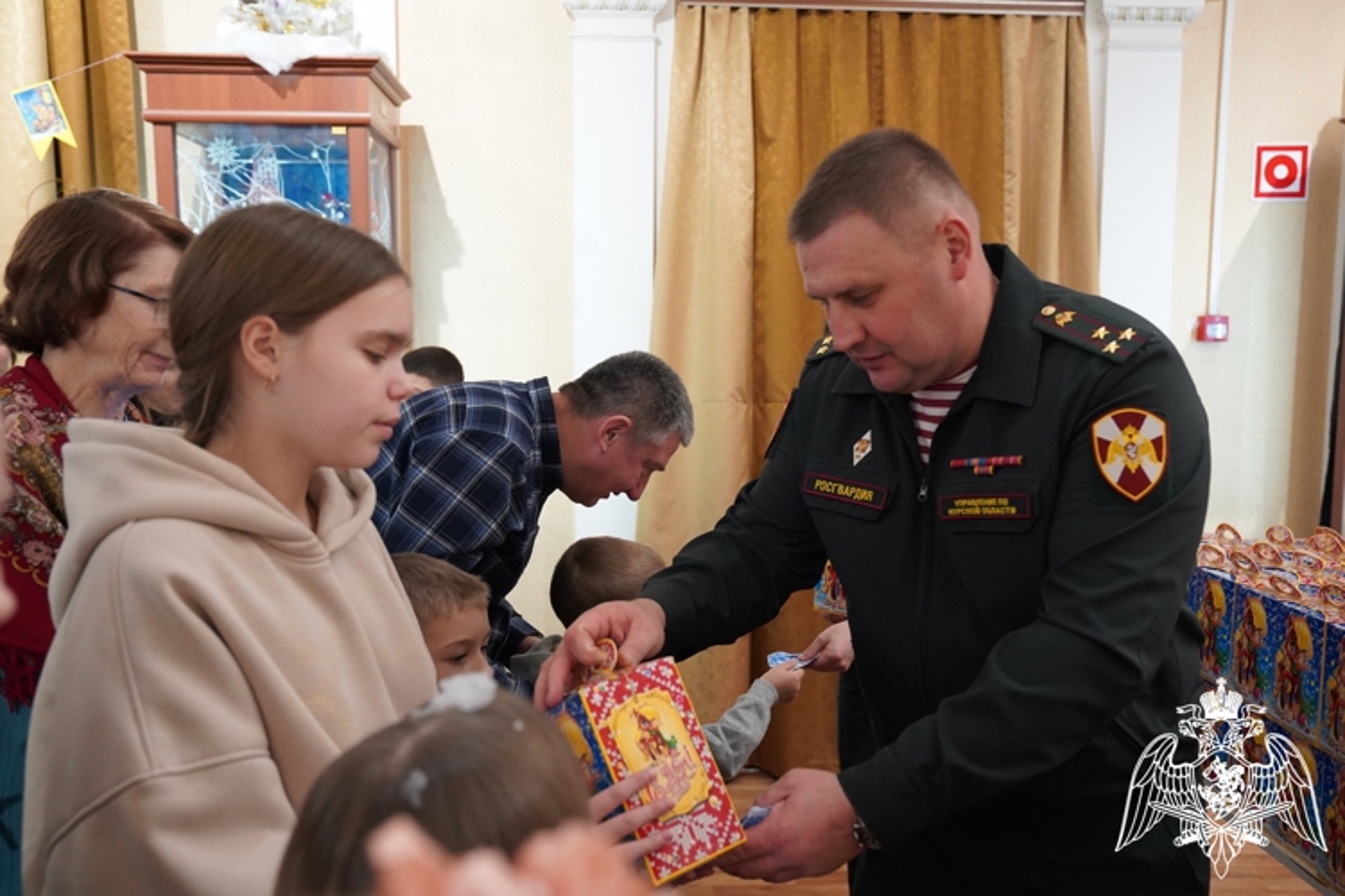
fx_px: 1233
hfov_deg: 57.2
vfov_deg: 40.0
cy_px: 448
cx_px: 672
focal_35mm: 33
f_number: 4
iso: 5000
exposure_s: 1/160
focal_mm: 33
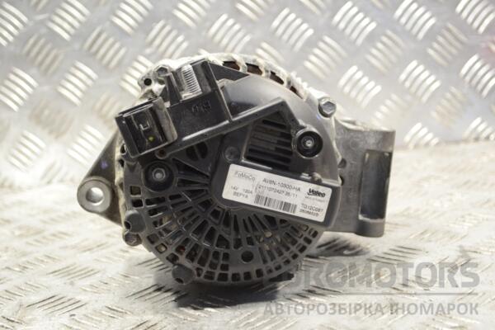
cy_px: 165
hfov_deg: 31.9
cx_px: 248
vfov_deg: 21.6
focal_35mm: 63
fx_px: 866
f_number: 5.3
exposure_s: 1/30
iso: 500
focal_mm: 42
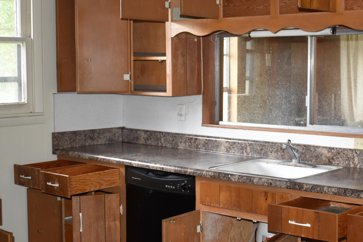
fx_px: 635
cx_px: 258
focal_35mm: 63
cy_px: 133
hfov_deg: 31.5
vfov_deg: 21.6
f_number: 4
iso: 900
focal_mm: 24
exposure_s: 1/60
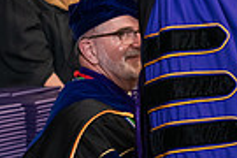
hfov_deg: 8.4
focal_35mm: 240
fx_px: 1580
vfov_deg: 5.7
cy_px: -22
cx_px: 367
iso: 2000
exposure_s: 1/125
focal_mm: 56
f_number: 5
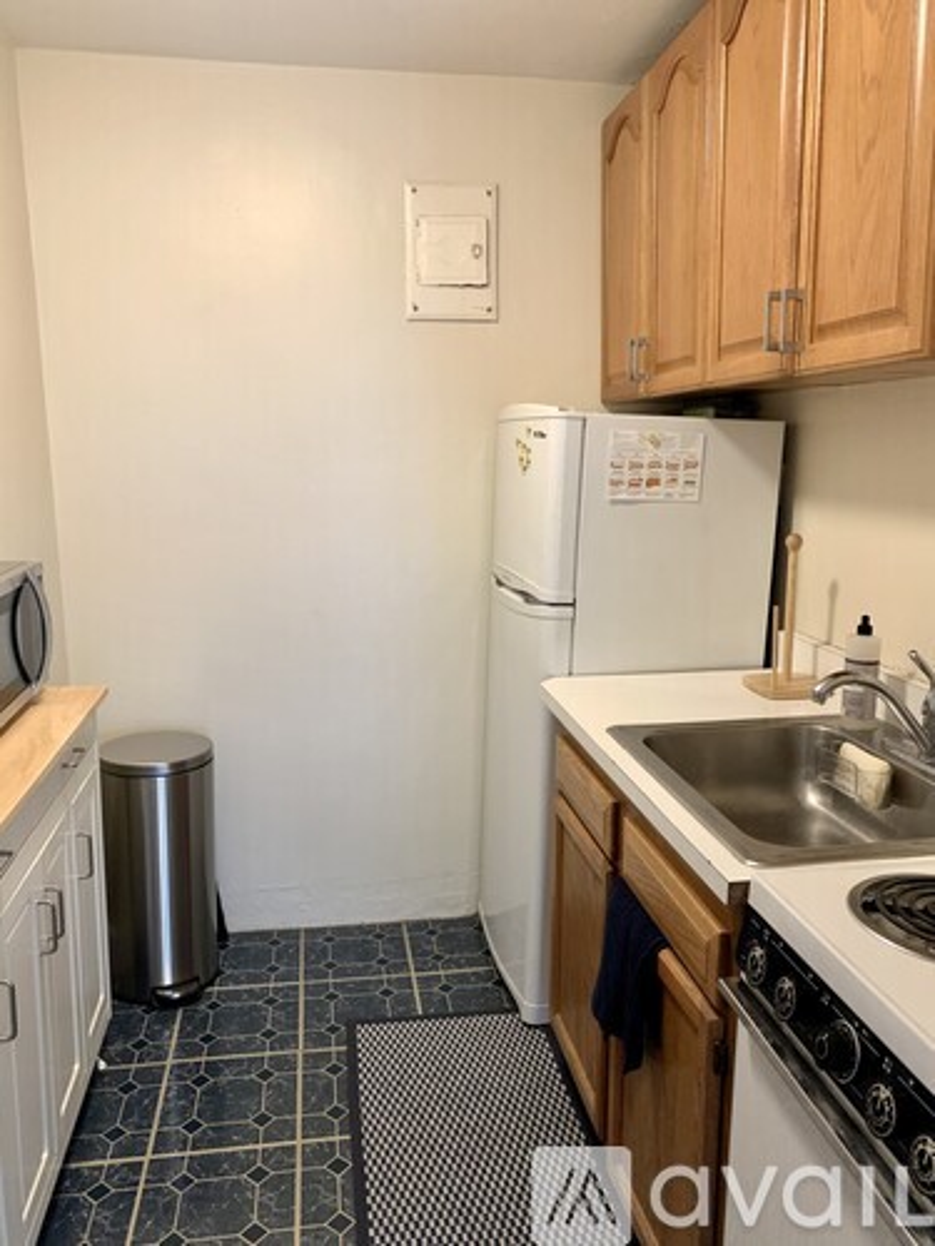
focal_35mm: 26
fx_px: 936
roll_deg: +1.2
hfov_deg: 53.1
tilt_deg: -8.8
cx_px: 468
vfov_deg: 67.3
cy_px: 623
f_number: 1.8
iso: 250
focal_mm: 4.25
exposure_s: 1/60
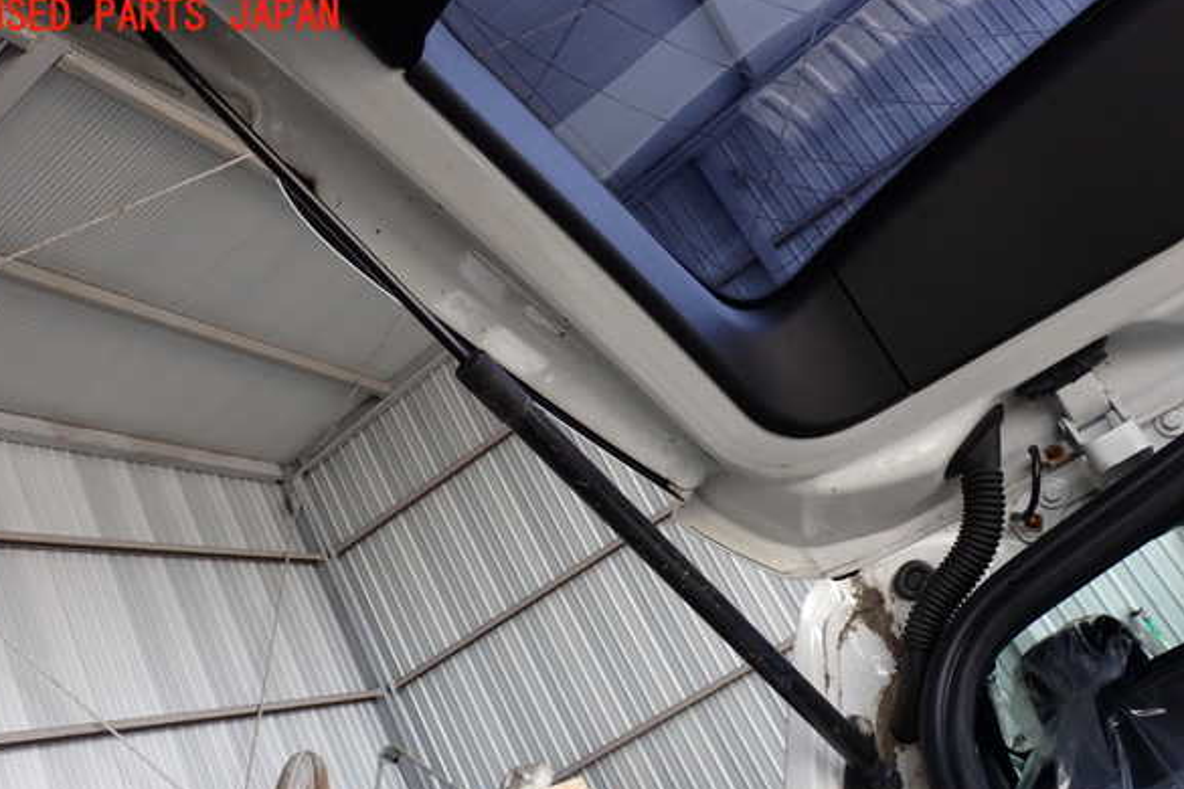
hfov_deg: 58.7
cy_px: 447
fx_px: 1052
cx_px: 579
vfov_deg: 41.0
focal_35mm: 32
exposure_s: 1/80
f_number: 3.2
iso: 100
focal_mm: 5.4
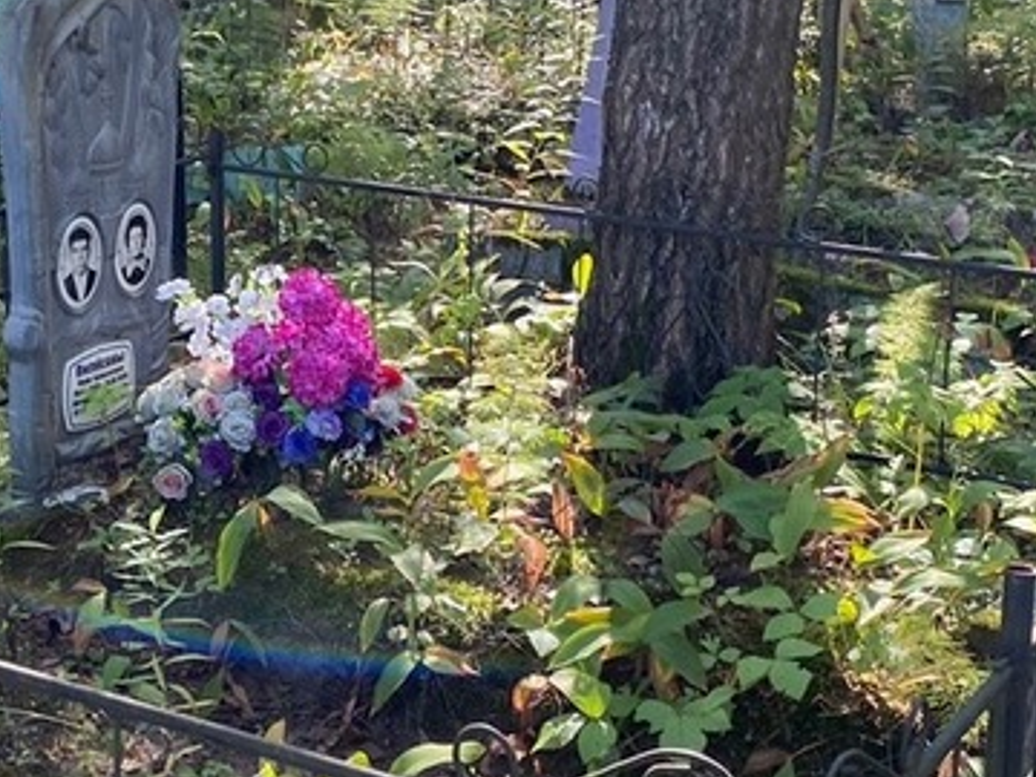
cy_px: 383
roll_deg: +4.7
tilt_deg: -11.1
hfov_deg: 26.1
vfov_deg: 19.9
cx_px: 305
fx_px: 2215
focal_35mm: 74
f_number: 1.8
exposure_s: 1/122
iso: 50
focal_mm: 4.25
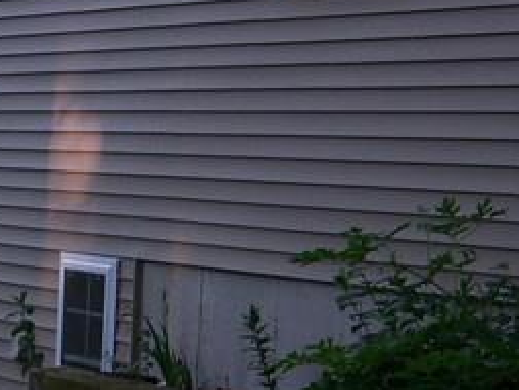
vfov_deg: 10.2
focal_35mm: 145
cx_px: -31
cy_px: 104
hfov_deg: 13.4
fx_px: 2176
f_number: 2.8
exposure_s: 1/100
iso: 80
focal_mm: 7.5
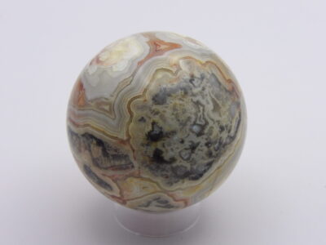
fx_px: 1140
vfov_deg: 12.2
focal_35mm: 121
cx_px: 163
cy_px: 122
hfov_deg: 16.3
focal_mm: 21.7
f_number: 4.2
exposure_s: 1/63
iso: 200
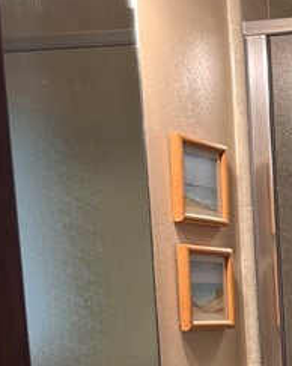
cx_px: 536
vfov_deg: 16.9
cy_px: 476
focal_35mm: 107
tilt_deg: -9.2
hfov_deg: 12.9
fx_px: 1157
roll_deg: +0.7
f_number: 1.6
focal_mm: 5.1
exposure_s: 1/60
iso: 80
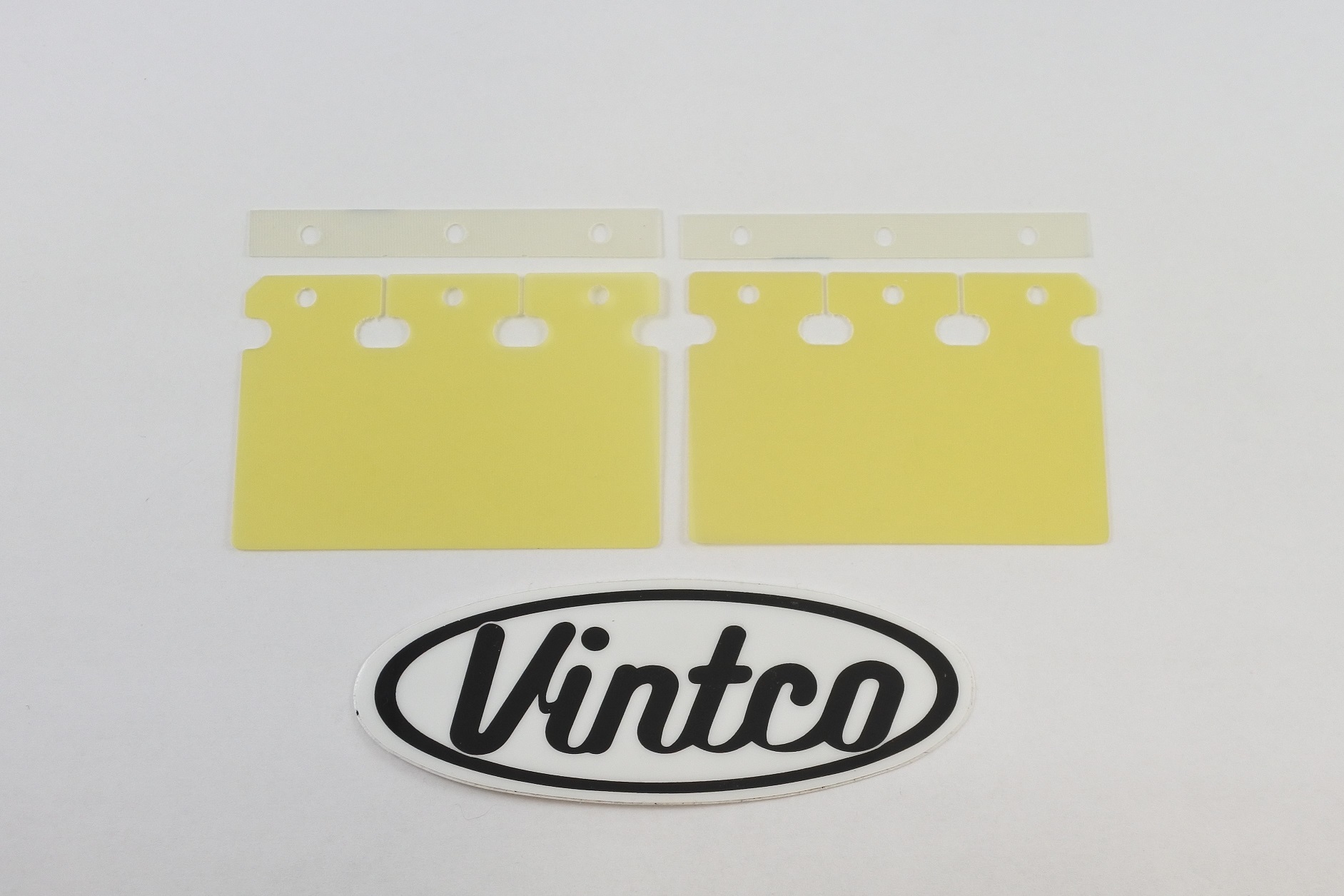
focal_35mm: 36
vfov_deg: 36.9
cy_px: 448
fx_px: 1344
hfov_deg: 53.1
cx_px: 672
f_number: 4
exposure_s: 1/200
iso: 400
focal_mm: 13.7
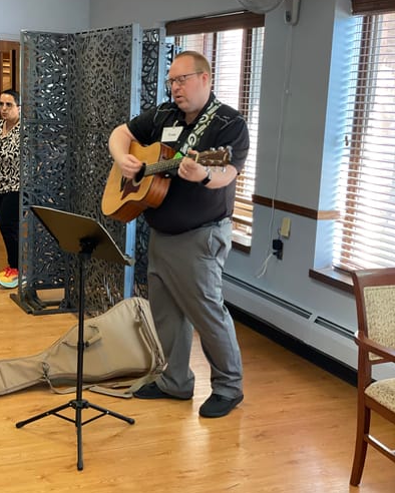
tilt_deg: -9.0
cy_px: 237
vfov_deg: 34.1
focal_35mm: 55
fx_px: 803
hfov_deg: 27.6
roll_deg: -2.4
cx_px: 195
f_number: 2
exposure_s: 1/40
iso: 125
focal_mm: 6
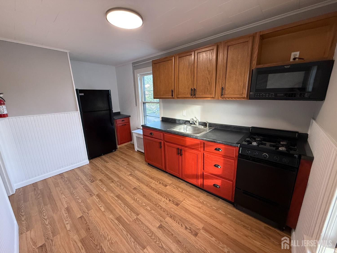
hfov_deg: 102.1
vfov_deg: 85.7
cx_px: 168
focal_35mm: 14
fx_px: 136
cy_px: 126
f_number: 2.2
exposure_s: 1/120
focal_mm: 2.22
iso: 250
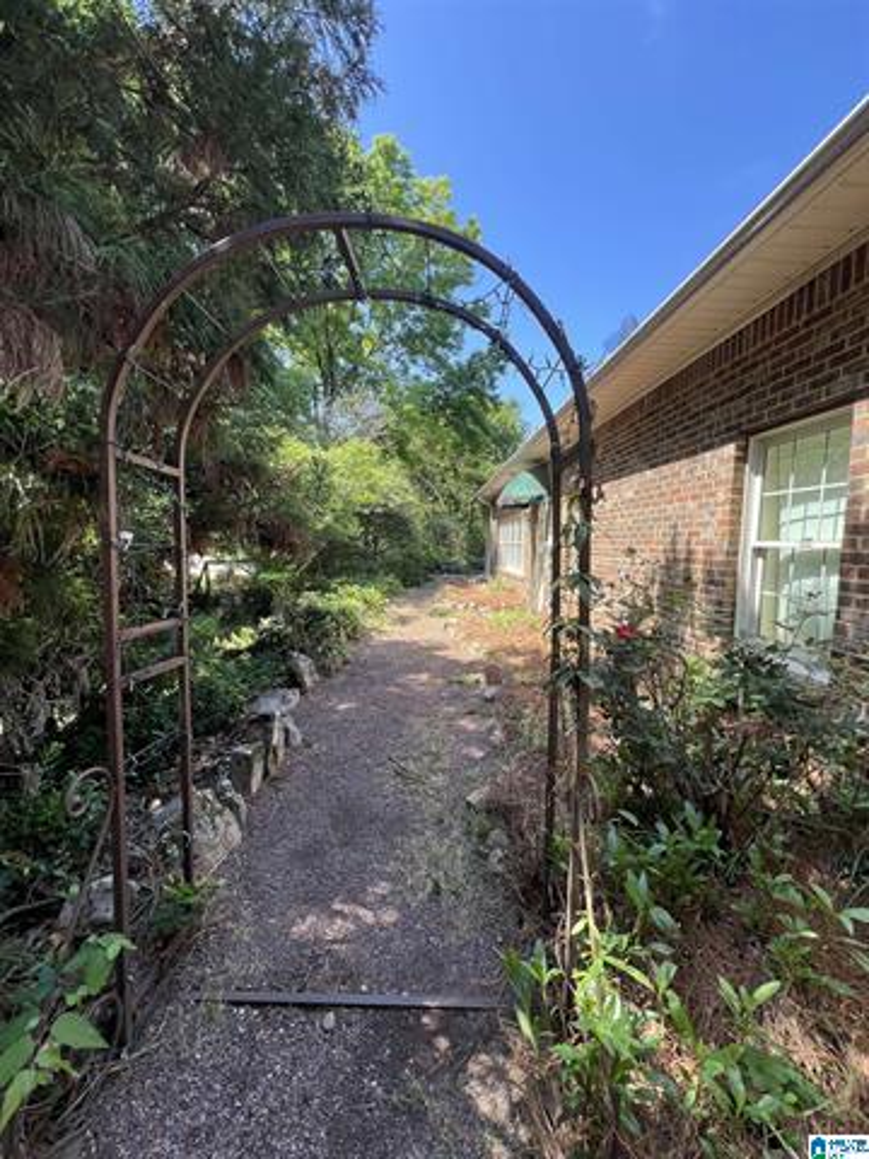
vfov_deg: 106.2
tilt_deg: -3.7
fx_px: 435
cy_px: 580
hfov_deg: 89.9
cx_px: 434
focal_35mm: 13
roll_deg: -1.5
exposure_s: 1/238
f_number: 1.8
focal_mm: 1.57
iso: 32
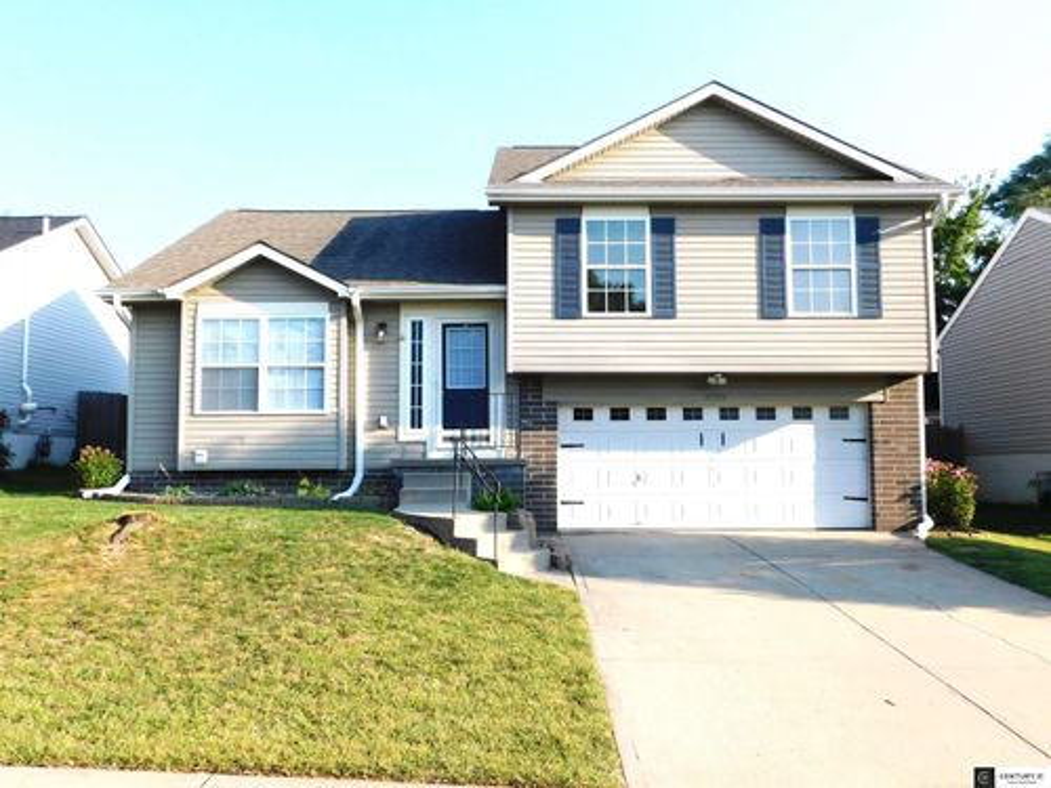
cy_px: 394
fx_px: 911
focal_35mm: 30
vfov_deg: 46.8
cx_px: 526
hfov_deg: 60.0
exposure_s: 1/800
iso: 125
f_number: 3.2
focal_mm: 5.3
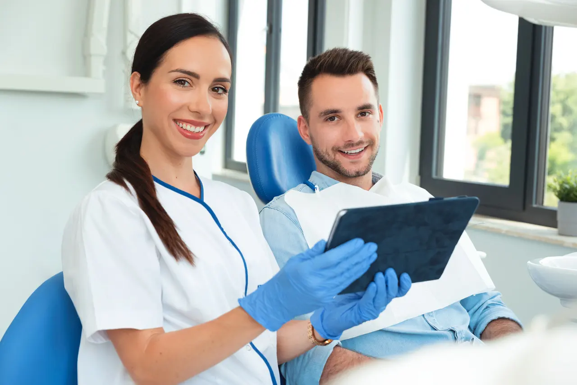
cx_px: 288
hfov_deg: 36.2
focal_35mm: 55
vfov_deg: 24.6
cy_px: 192
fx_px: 882
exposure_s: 1/200
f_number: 5
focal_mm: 55
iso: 200
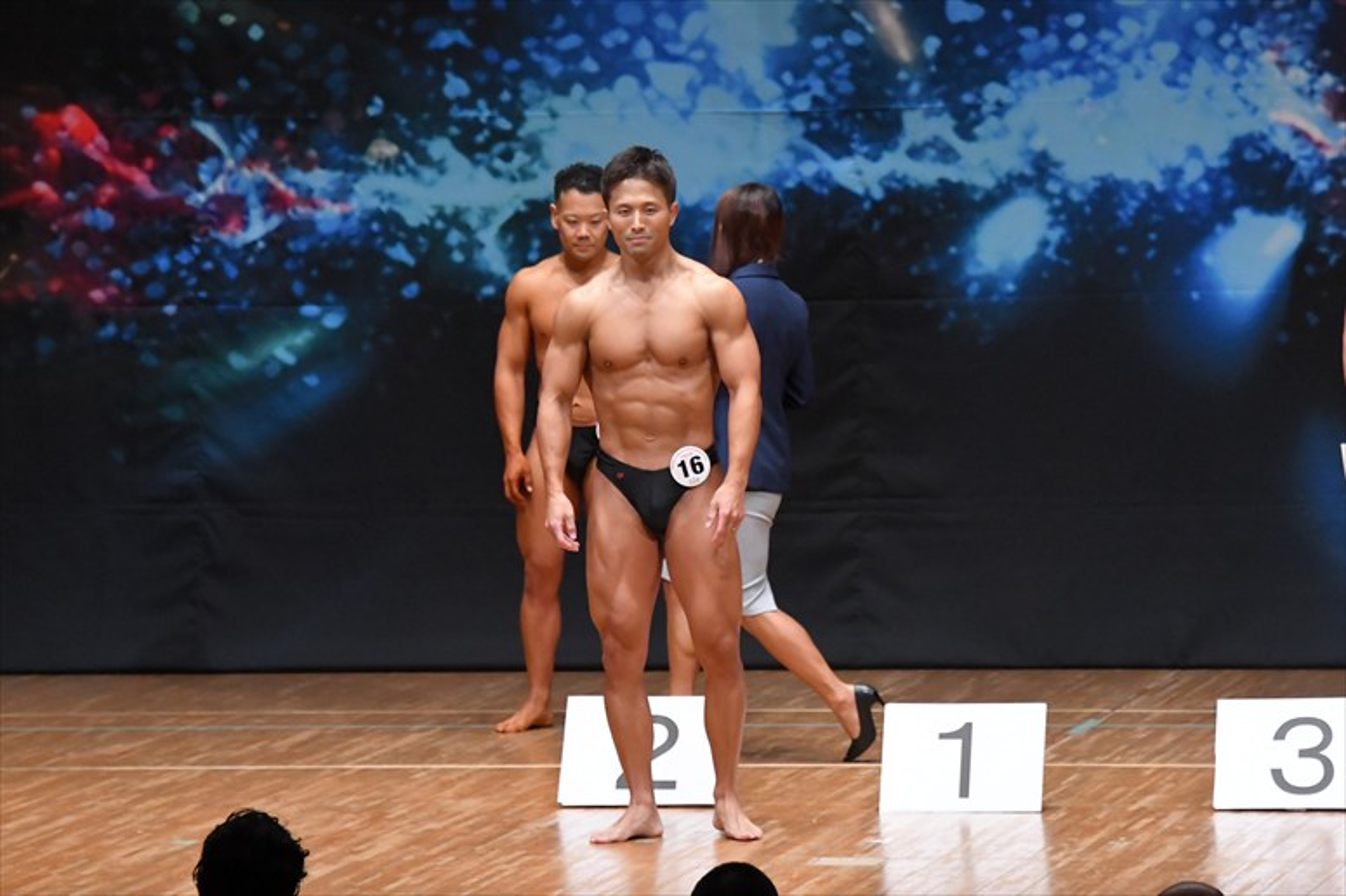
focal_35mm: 255
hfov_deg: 8.1
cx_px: 673
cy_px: 448
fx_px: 9530
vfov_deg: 5.4
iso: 6400
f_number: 5.6
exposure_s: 1/400
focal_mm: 170
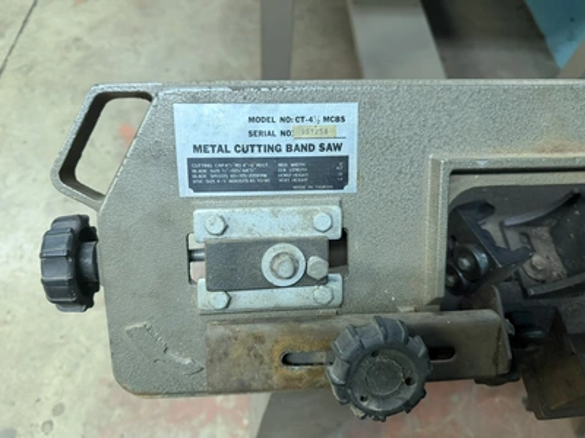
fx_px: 406
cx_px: 292
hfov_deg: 71.6
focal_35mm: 24
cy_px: 219
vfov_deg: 56.8
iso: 500
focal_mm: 6.76
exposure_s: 1/60
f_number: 1.78
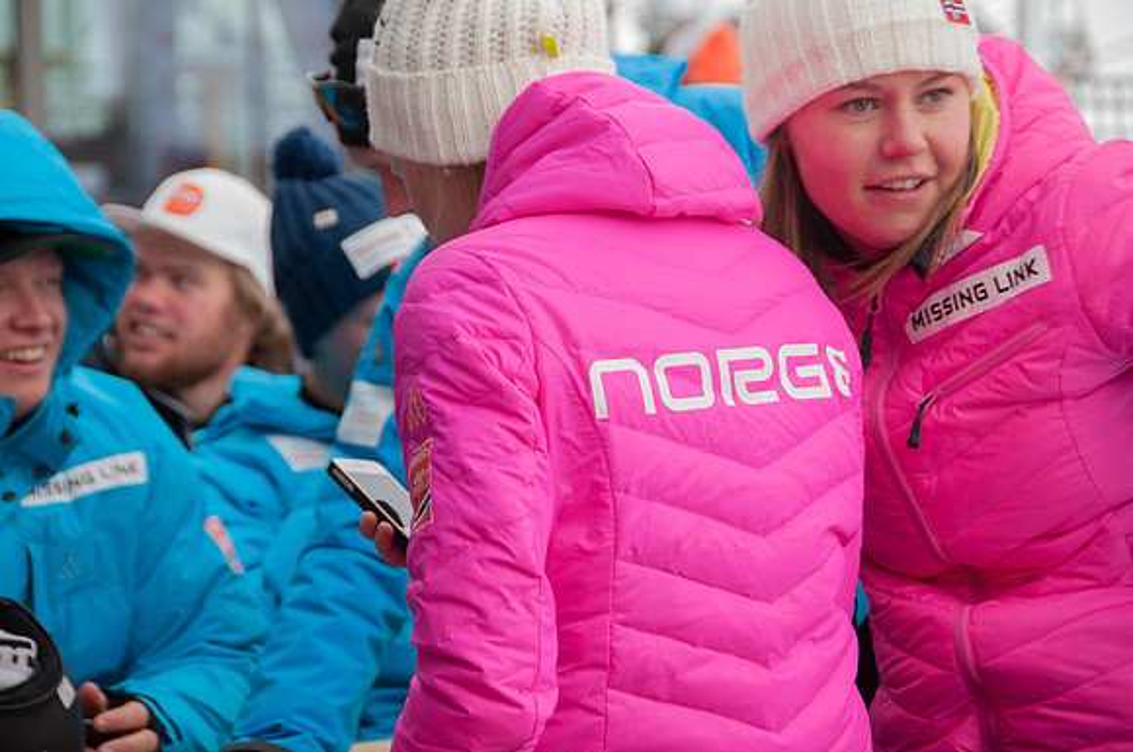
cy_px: 376
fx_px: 5280
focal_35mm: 168
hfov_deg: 12.2
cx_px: 566
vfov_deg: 8.1
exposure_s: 1/160
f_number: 6.3
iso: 500
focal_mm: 112
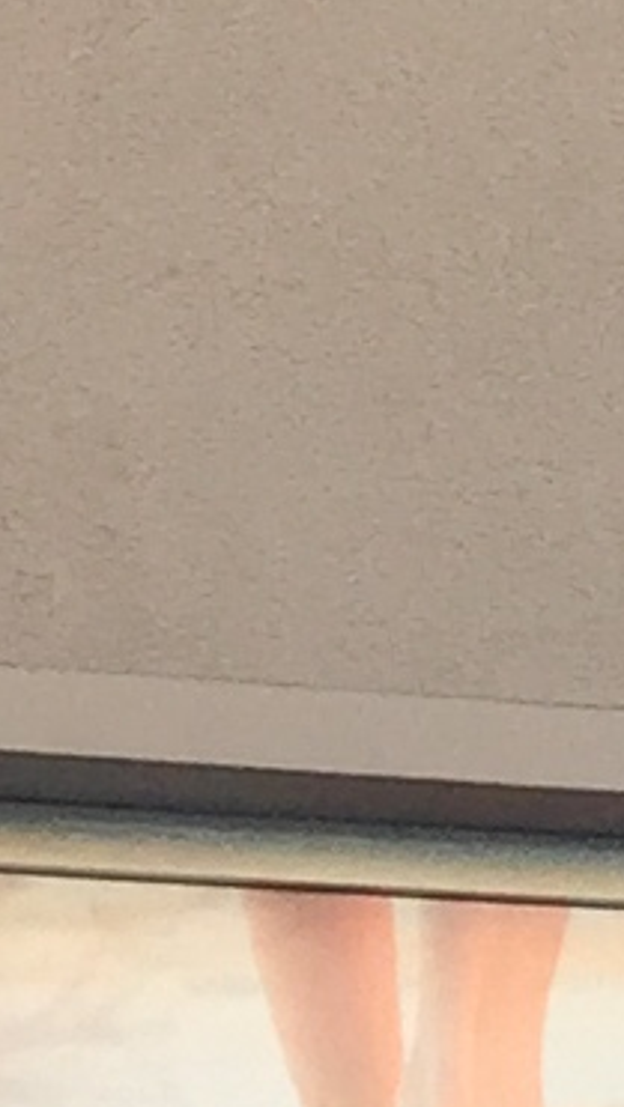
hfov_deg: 4.0
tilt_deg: +7.7
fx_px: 8168
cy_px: 961
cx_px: -2126
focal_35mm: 278
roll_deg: +1.4
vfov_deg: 7.7
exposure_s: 1/100
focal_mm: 4.15
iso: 50
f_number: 2.2
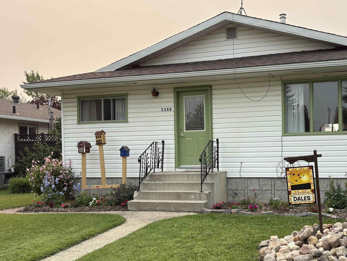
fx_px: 431
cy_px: 155
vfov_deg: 33.5
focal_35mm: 43
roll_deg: +1.0
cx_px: 205
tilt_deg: +0.2
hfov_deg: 43.7
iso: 50
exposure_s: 1/1848
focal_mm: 5.96
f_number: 1.6
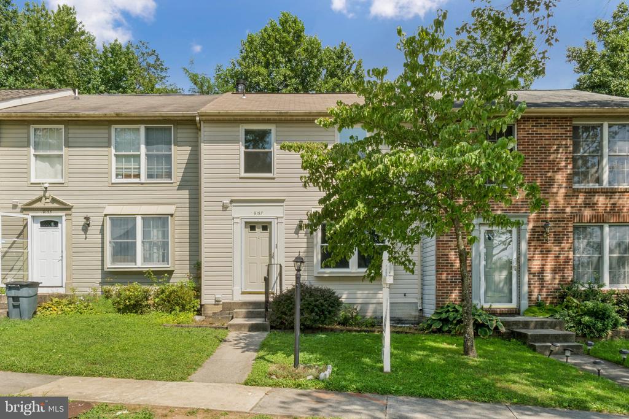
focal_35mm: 26
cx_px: 314
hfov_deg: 70.4
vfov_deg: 50.4
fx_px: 446
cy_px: 210
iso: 250
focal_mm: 17
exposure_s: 1/60
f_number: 22
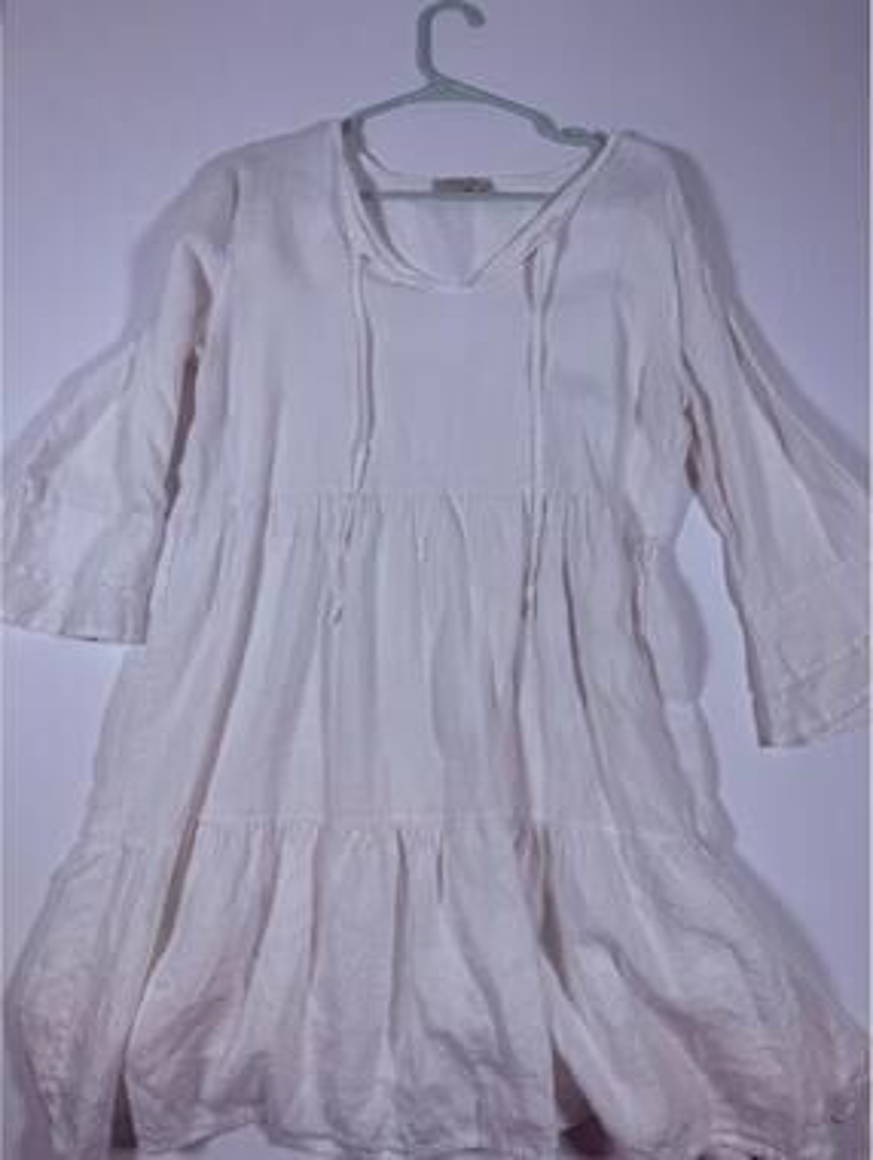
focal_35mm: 24
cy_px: 580
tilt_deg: -61.2
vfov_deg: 71.5
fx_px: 805
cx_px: 436
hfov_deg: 56.9
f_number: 1.78
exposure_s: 1/494
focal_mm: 6.76
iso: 80
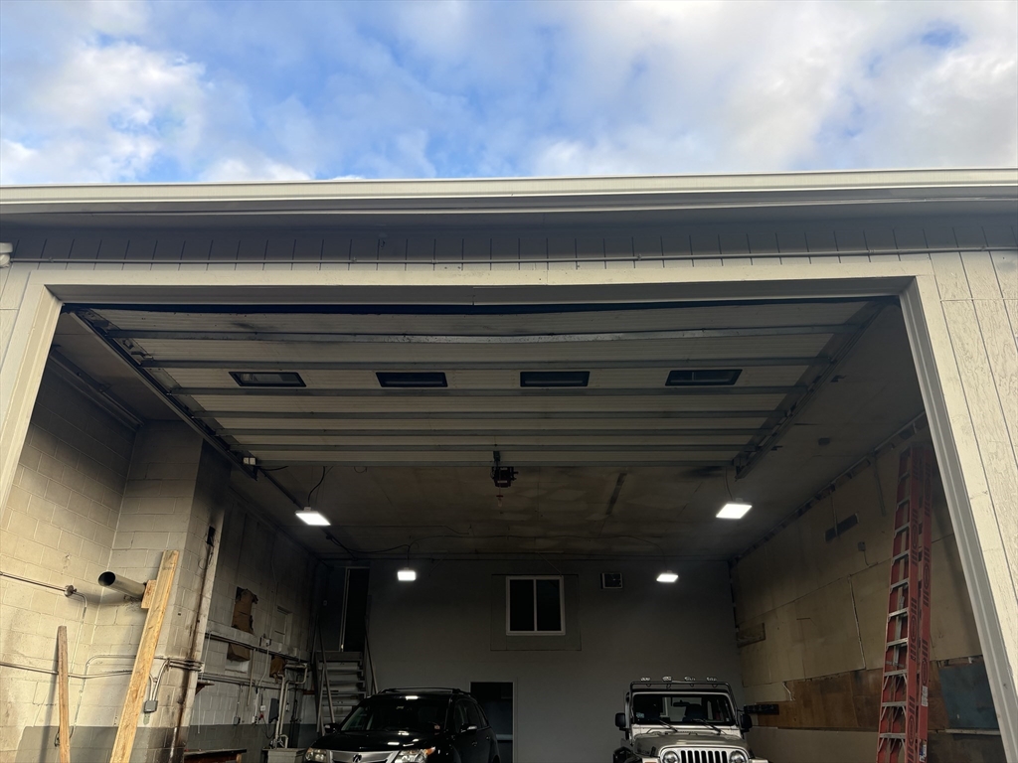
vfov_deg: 53.1
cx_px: 509
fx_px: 765
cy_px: 382
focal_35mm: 26
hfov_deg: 67.3
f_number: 1.6
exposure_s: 1/425
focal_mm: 5.96
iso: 50
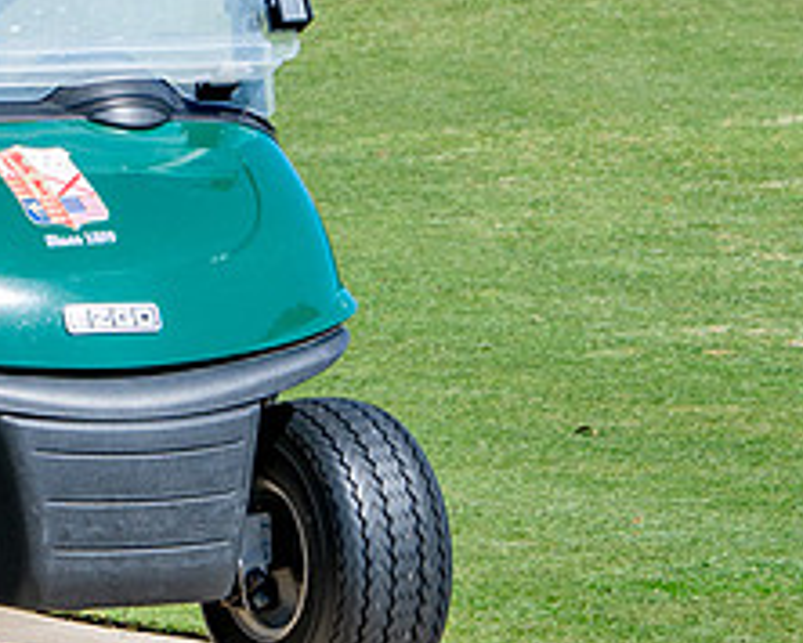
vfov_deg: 4.0
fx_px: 9301
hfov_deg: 4.9
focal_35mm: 391
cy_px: -77
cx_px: -30
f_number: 5
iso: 125
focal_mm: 112
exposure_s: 1/640
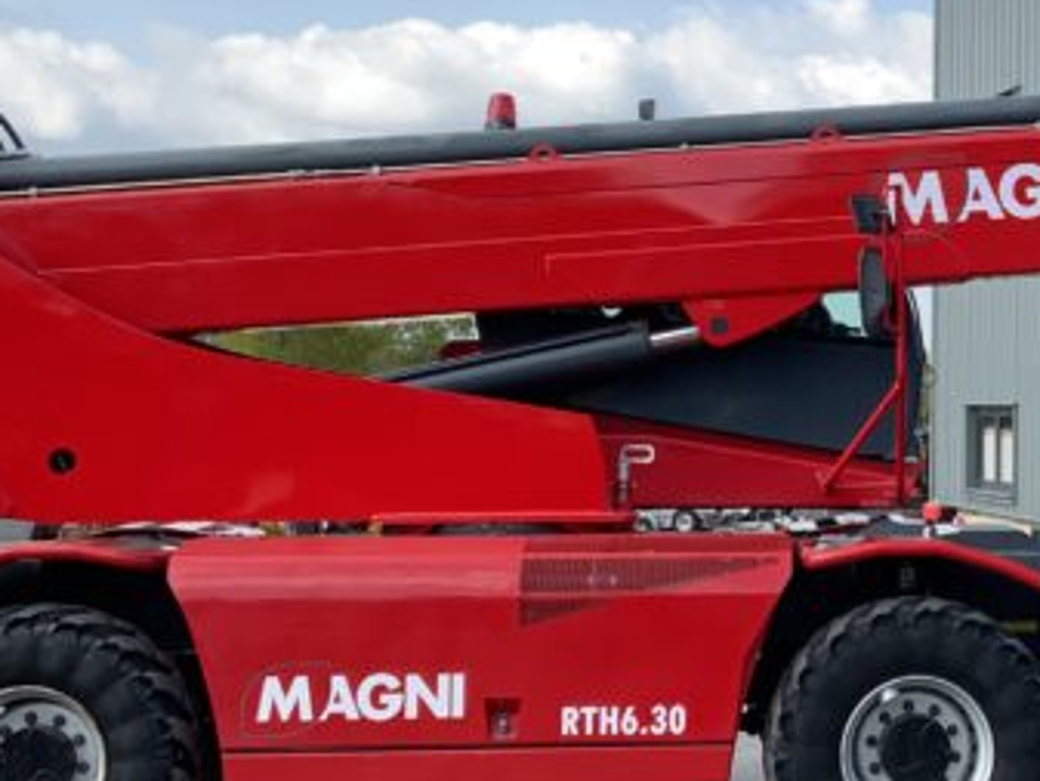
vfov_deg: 16.7
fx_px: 2645
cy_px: 216
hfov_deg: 21.6
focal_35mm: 88
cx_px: 975
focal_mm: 3
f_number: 1.8
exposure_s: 1/415
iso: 16
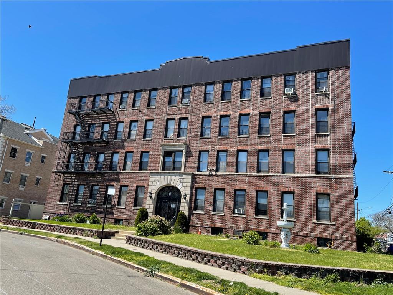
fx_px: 295
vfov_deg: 53.1
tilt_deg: +14.5
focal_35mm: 26
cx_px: 196
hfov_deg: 67.3
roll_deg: -5.4
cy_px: 148
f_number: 1.6
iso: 32
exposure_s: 1/1912
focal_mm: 5.1
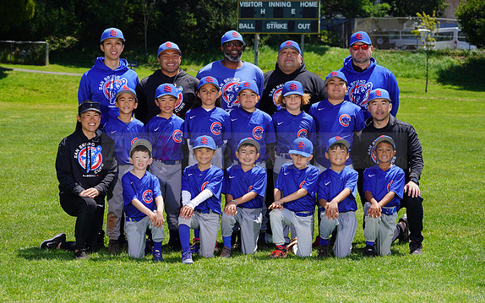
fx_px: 1362
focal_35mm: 103
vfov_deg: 12.7
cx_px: 243
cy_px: 144
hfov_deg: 20.2
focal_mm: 100
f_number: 8
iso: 100
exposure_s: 1/250
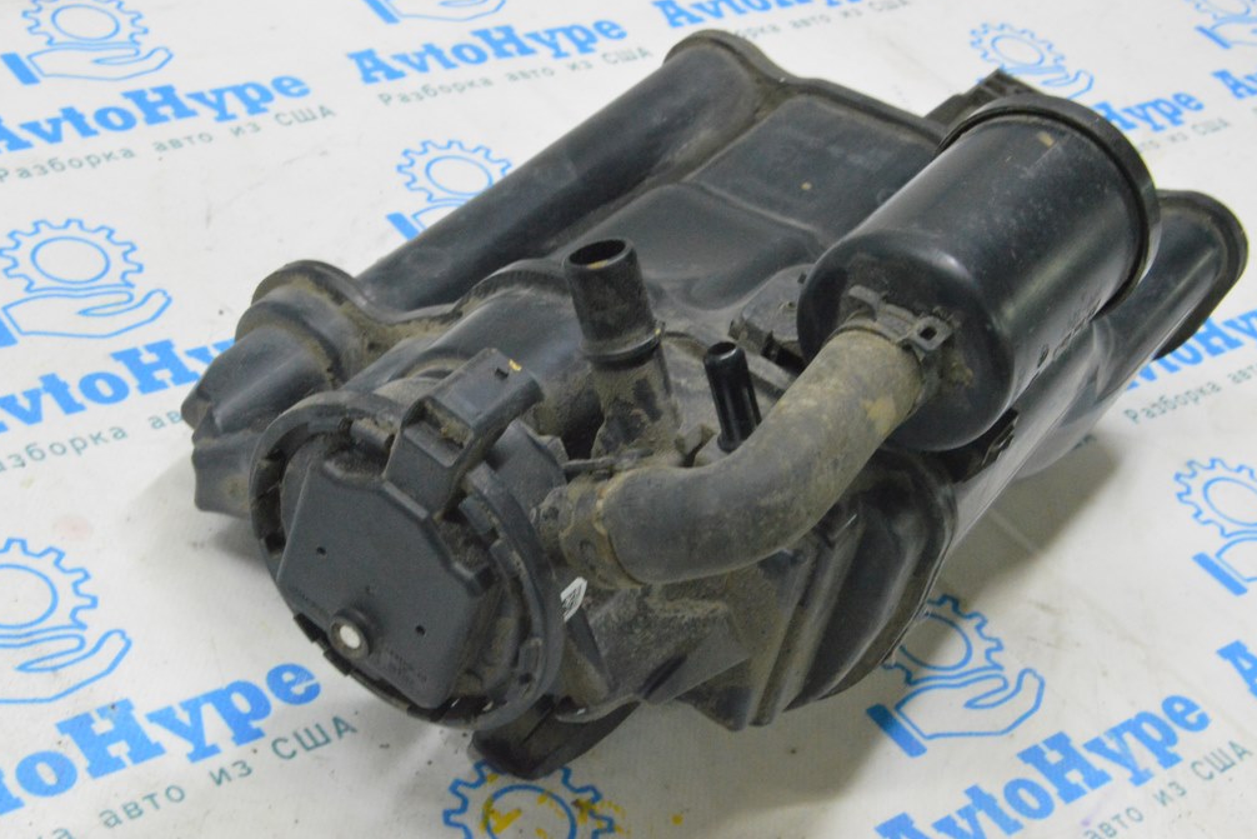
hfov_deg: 32.9
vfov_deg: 22.3
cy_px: 414
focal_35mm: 61
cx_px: 627
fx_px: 2130
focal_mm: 40
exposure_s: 1/15
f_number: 20
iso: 6400
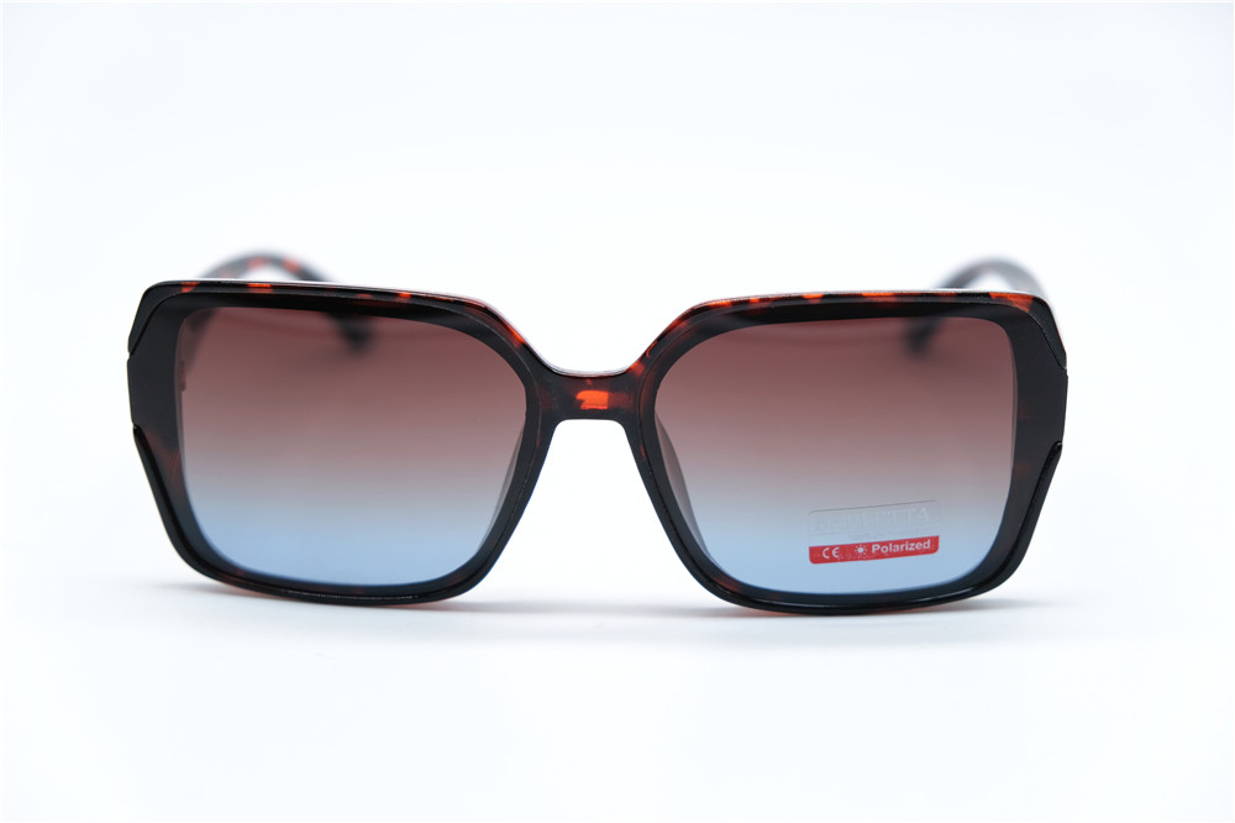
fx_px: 2298
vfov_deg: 20.3
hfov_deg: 30.1
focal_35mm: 67
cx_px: 618
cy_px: 412
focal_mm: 44.4
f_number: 4
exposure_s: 1/160
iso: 160
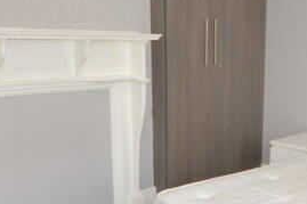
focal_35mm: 57
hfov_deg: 32.9
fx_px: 486
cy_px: 154
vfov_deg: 23.5
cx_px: 288
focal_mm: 10
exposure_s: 1/60
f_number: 4
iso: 400
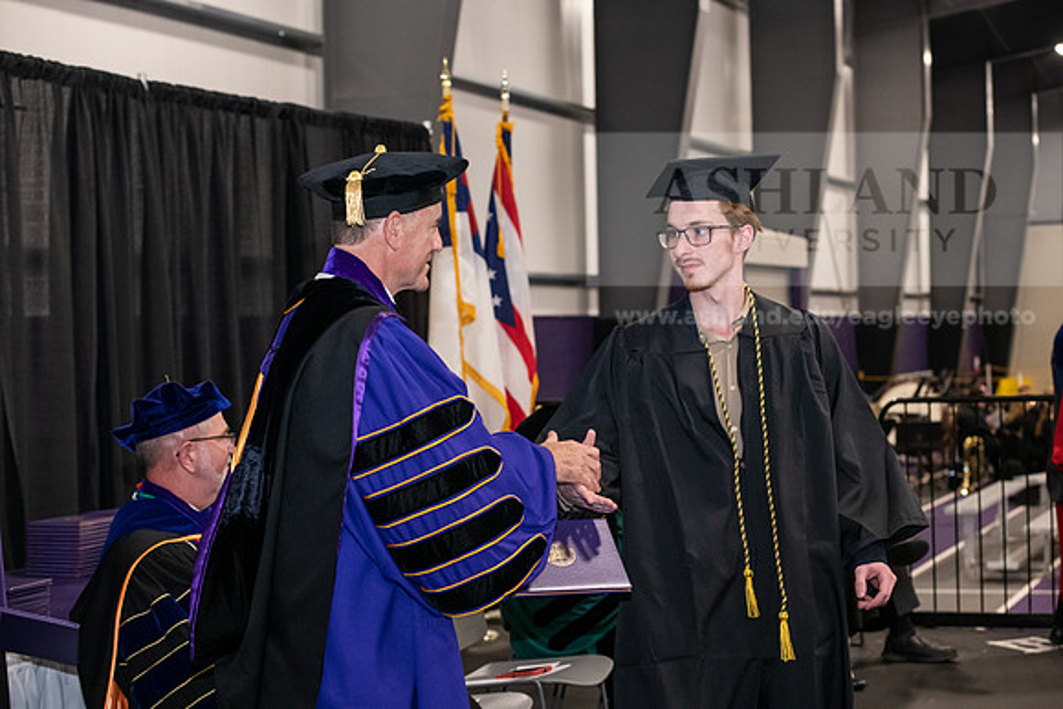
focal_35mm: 70
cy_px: 354
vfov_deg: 19.5
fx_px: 2067
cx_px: 532
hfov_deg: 28.8
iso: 2500
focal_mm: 70
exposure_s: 1/200
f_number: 5
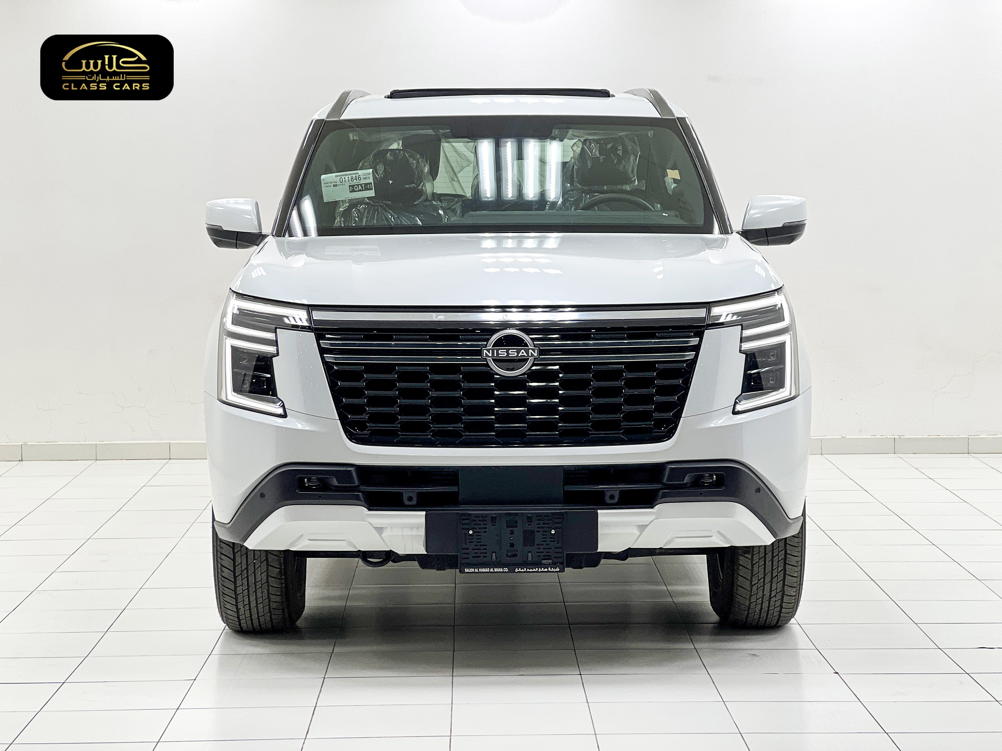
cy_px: 376
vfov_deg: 19.1
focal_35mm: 77
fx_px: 2229
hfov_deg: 25.3
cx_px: 501
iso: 40
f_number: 2.8
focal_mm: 9
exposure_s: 1/120
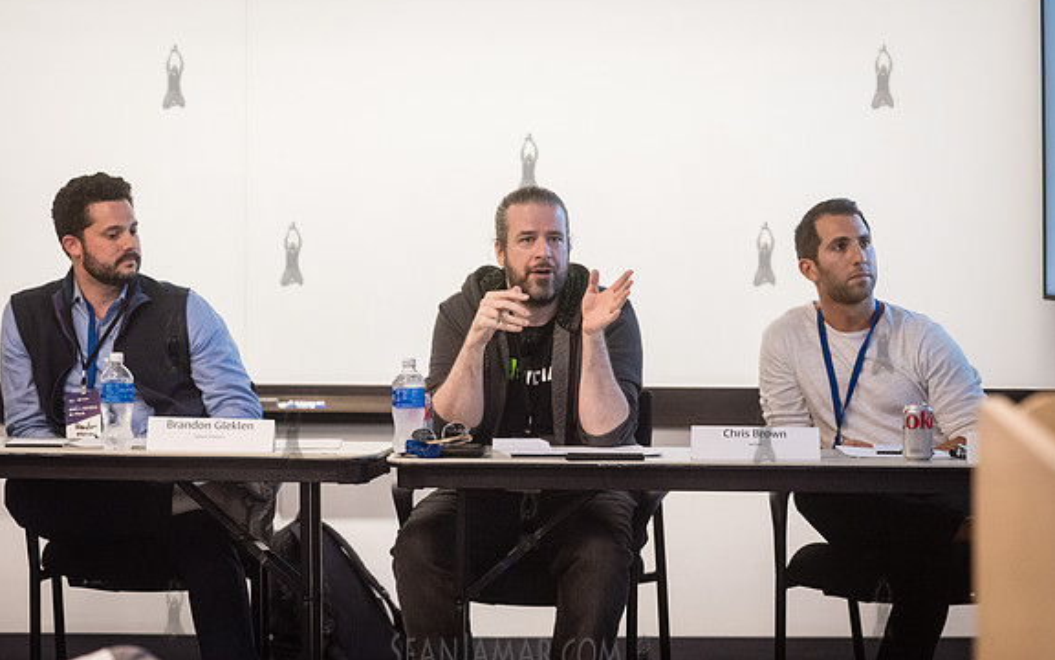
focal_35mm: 130
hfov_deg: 16.1
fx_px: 3738
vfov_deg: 10.1
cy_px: 342
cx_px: 528
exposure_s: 1/250
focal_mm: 125
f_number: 4.5
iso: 4000
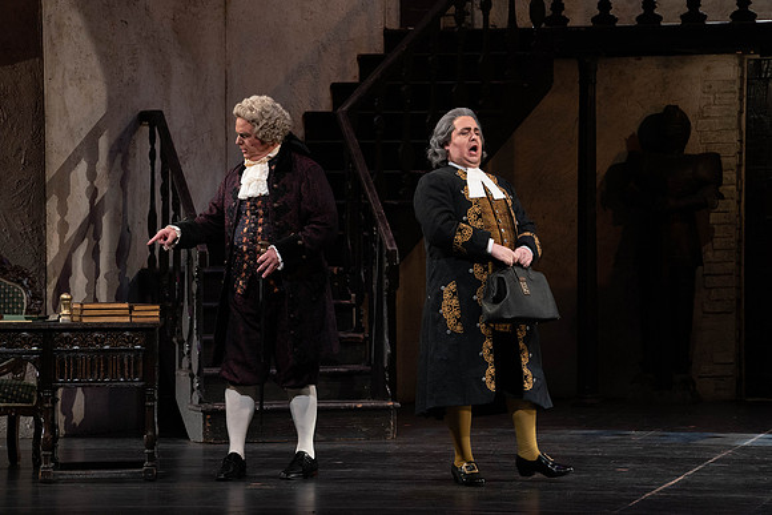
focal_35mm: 194
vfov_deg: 7.1
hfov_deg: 10.6
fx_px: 4161
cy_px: 258
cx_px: 386
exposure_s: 1/250
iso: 3200
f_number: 8
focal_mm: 194
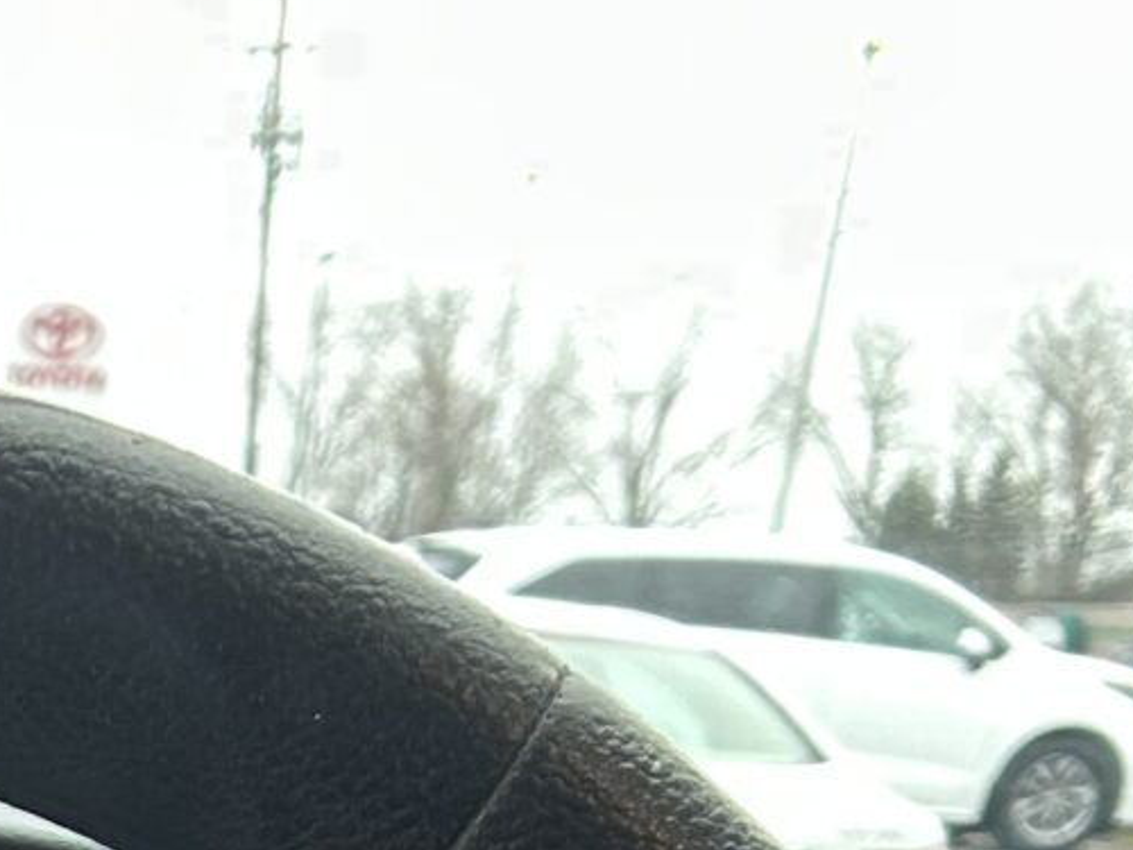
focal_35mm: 133
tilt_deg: -26.0
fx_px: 4353
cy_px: 2140
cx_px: -648
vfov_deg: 9.7
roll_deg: -1.5
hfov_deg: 13.8
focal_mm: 5.7
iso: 64
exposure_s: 1/121
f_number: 1.5
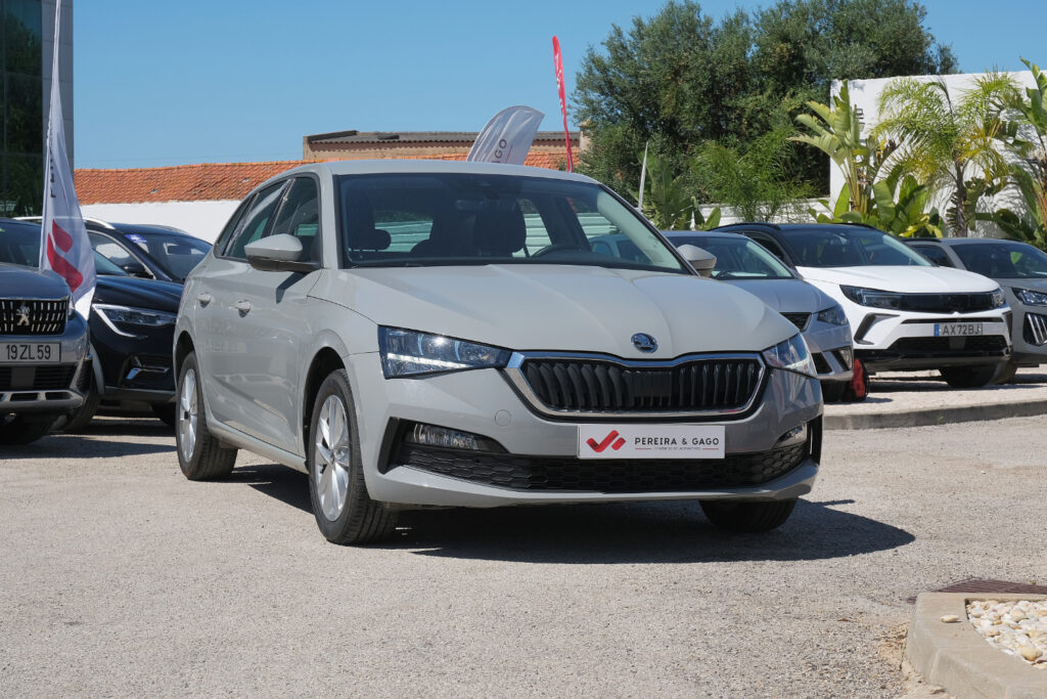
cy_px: 350
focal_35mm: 68
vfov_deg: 20.0
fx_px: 1978
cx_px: 524
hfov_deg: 29.7
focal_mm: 45
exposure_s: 1/400
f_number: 9
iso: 160
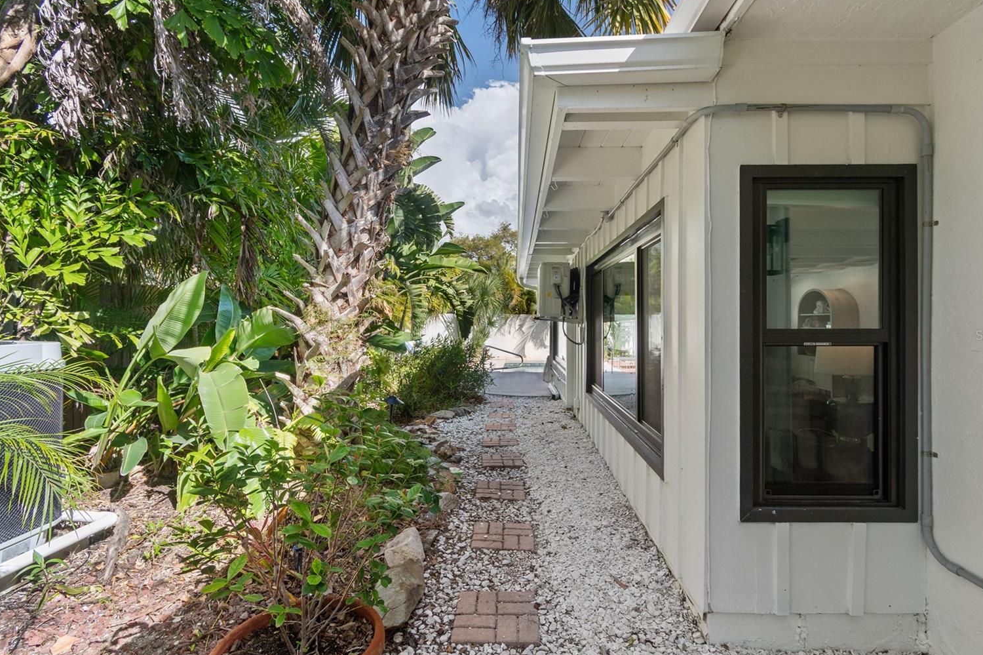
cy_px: 335
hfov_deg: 96.7
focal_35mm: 16
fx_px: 437
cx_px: 510
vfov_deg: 73.7
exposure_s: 1/60
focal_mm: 10
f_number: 7.1
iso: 100
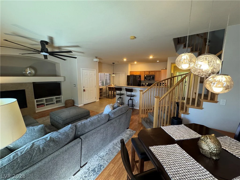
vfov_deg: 85.7
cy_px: 90
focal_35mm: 14
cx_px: 120
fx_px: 97
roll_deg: -0.6
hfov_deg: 102.1
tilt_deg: -9.1
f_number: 2.2
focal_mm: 2.22
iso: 400
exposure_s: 1/60
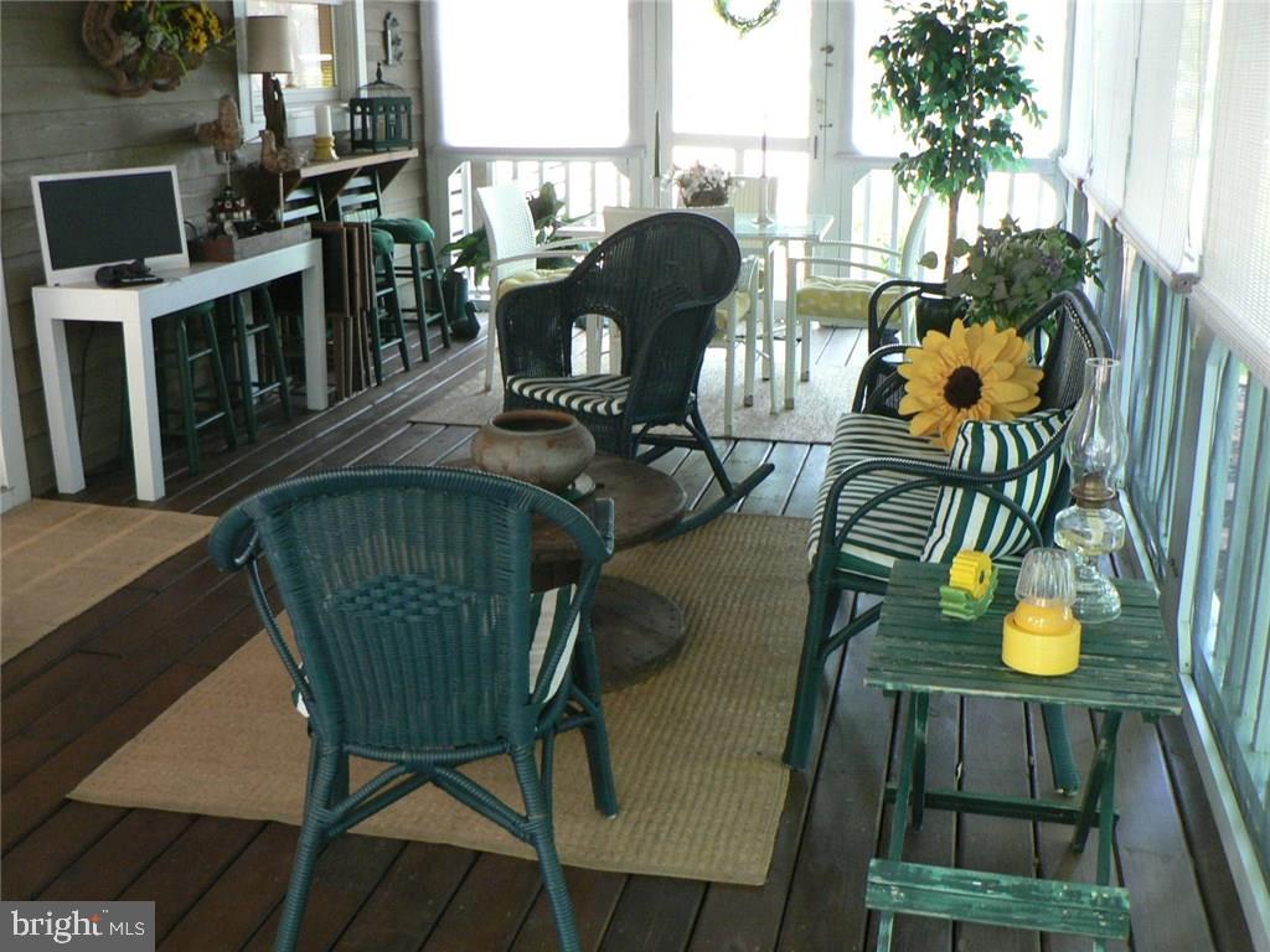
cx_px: 635
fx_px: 1321
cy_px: 476
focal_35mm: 36
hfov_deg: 51.4
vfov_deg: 39.7
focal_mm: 6
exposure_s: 1/13
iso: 200
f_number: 2.8
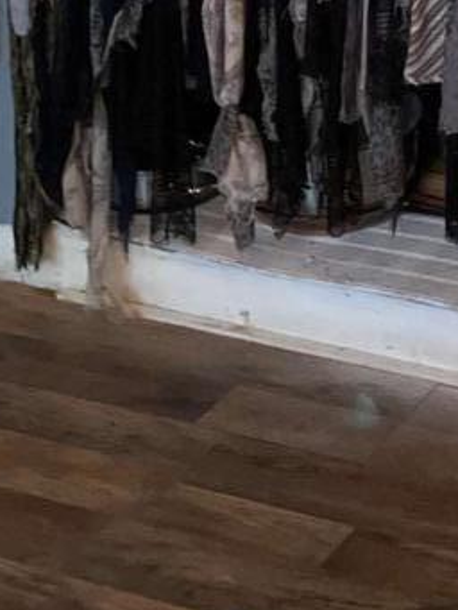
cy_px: -347
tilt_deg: -11.2
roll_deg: -0.2
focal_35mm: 122
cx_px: 673
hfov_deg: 11.7
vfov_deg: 14.8
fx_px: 2151
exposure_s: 1/30
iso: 800
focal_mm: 4.2
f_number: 1.6
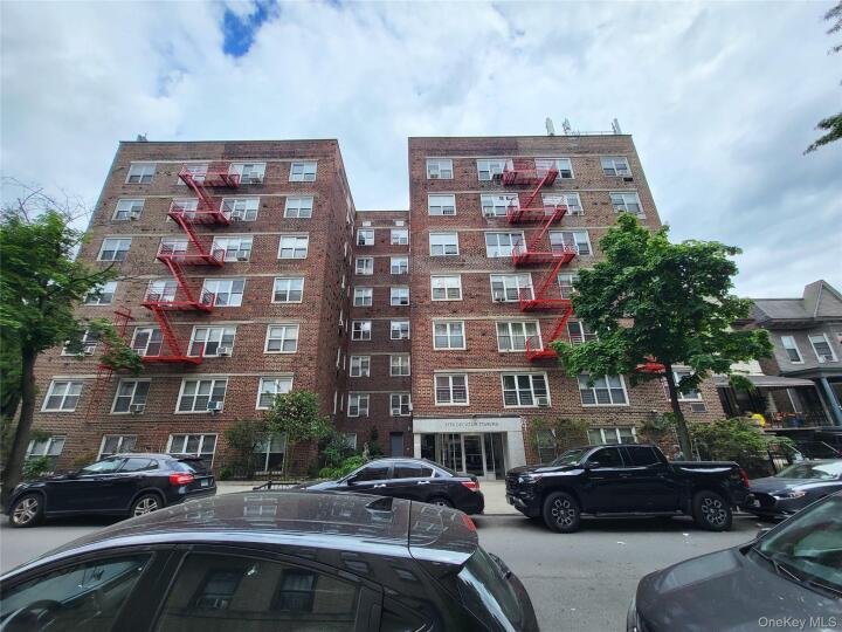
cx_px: 421
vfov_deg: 89.9
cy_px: 316
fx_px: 316
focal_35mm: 13
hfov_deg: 106.2
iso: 32
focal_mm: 1.74
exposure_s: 1/677
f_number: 2.2
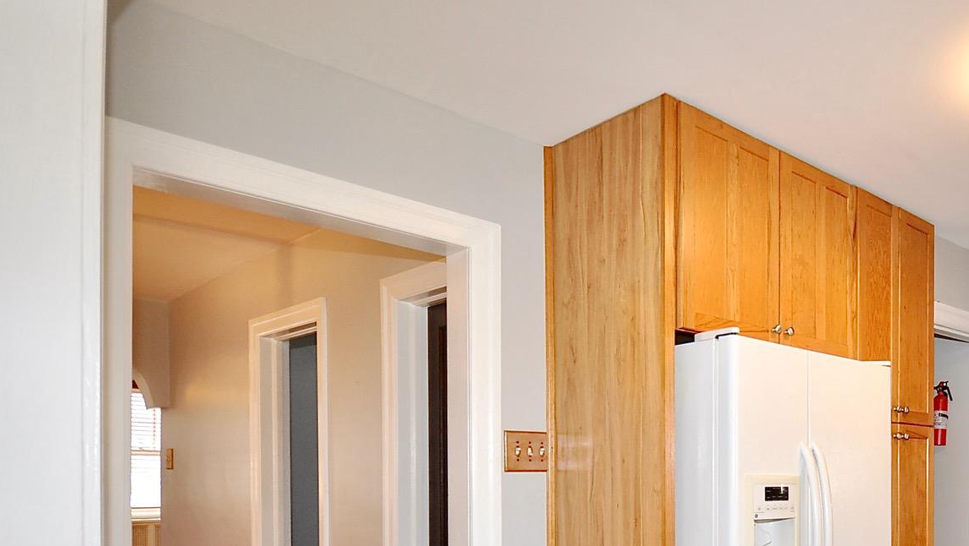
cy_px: 482
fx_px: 719
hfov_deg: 60.8
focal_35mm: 28
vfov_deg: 38.9
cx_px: 812
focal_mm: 10
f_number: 4.5
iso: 320
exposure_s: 1/60
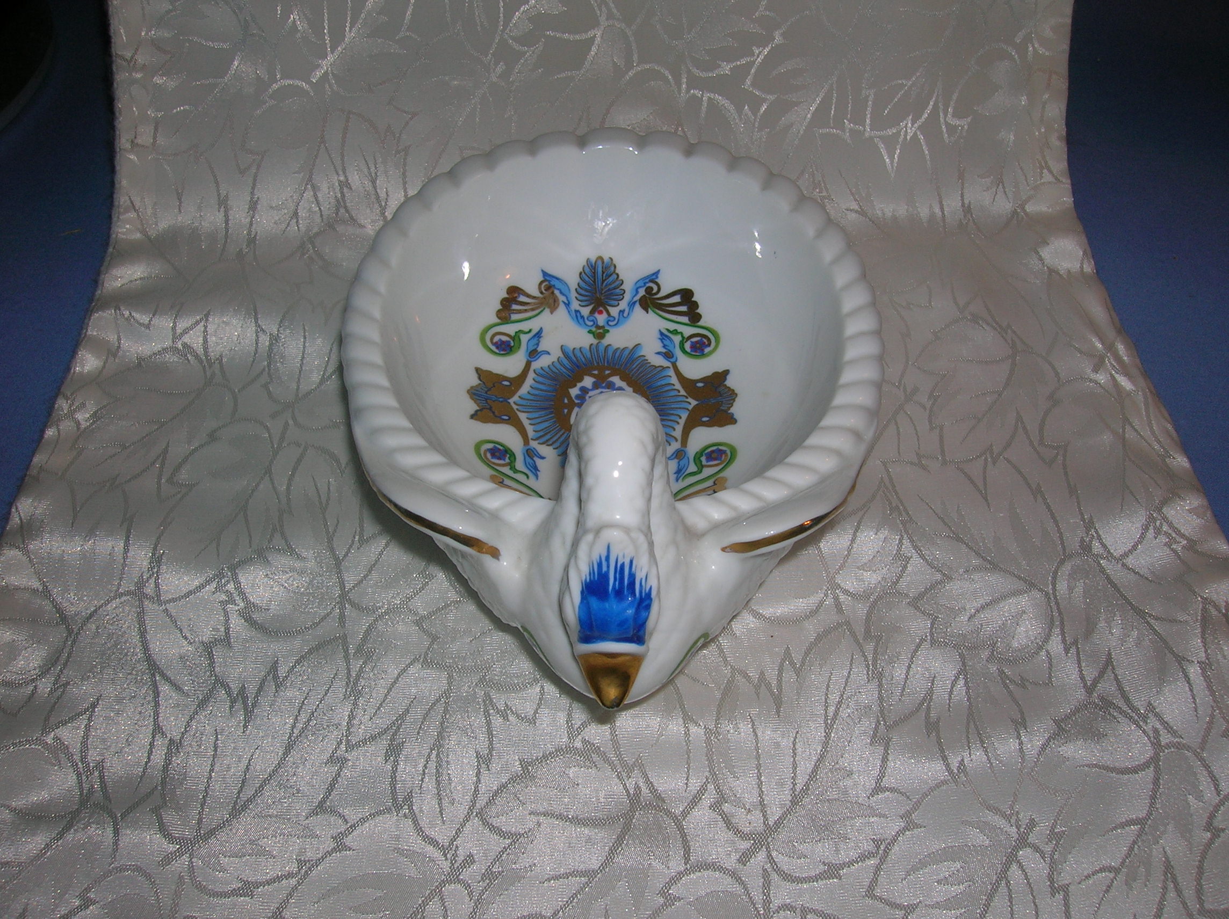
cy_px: 460
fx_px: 1206
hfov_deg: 54.0
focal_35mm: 34
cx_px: 614
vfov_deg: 41.7
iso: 50
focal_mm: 5.7
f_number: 4.9
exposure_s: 1/60.1
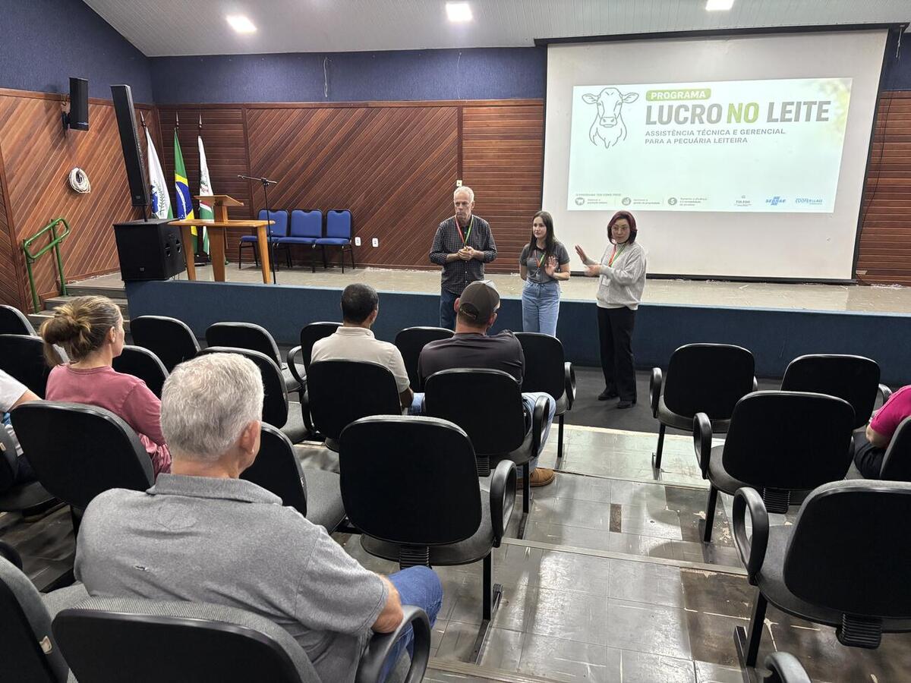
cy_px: 342
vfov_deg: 53.1
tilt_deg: -15.3
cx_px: 456
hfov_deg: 67.3
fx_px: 684
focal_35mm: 26
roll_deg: +0.3
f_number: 1.6
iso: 500
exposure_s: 1/40
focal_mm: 5.96
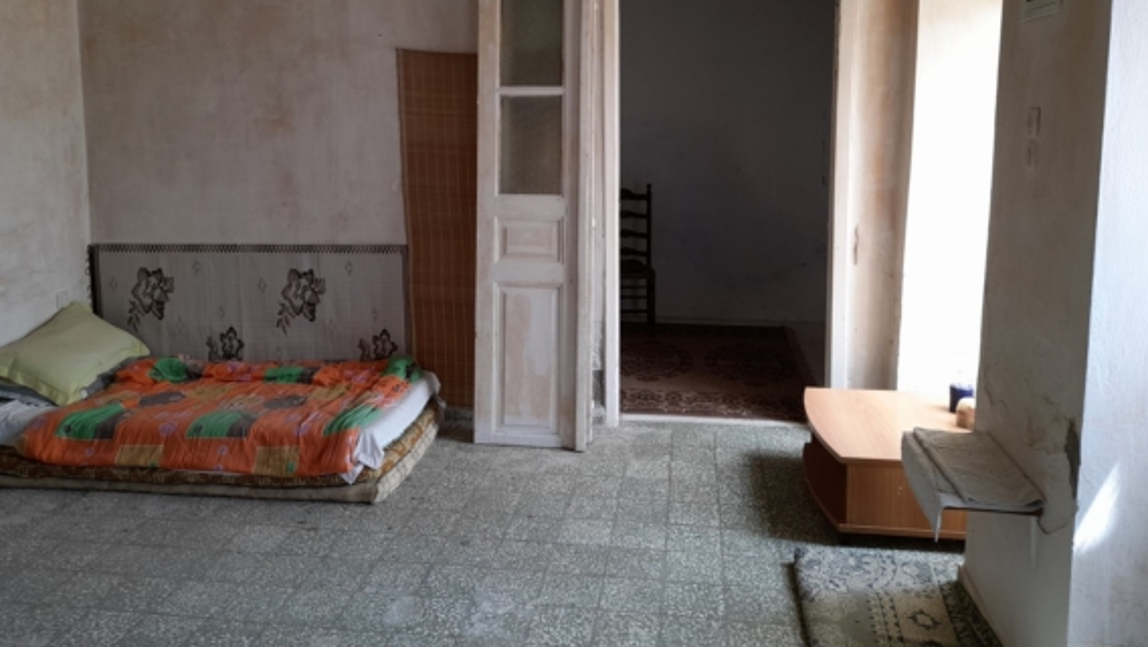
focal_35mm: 28
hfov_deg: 67.9
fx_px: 853
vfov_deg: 41.0
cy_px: 216
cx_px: 582
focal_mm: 4.6
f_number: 2
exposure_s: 1/50
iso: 50
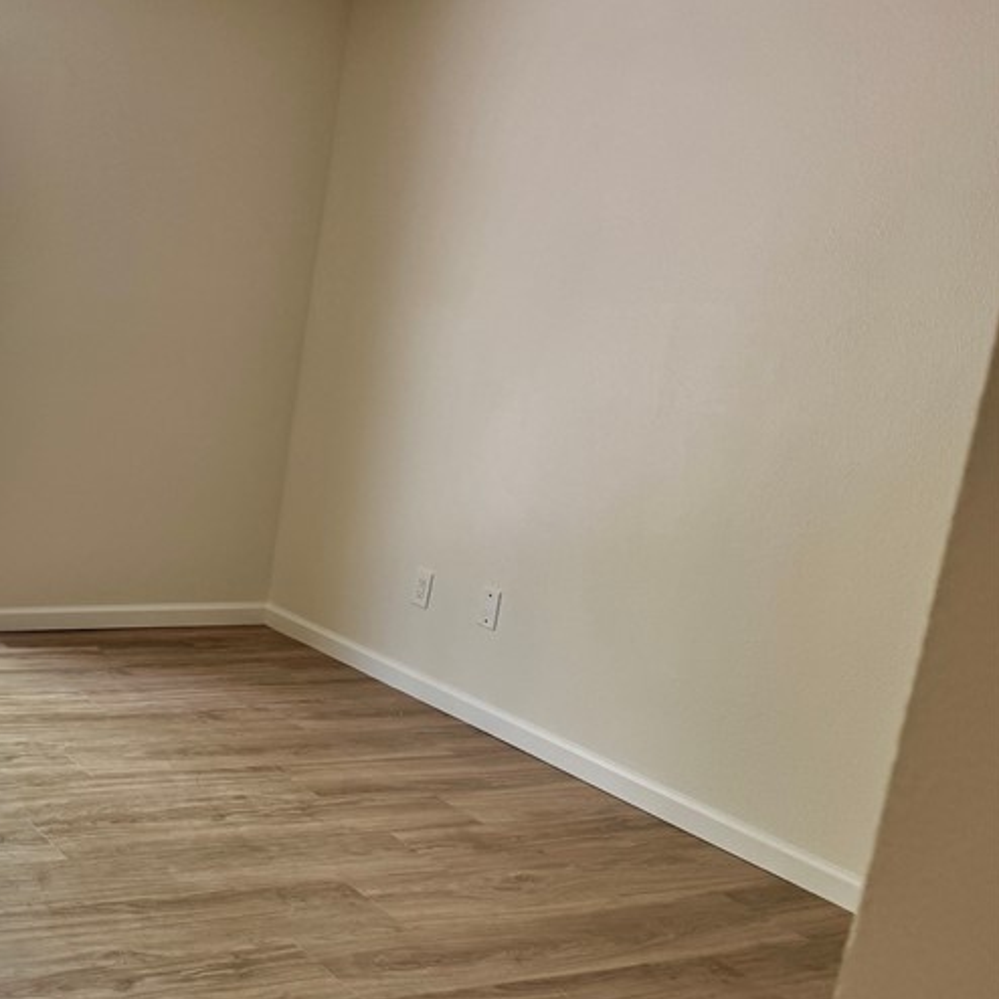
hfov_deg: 34.4
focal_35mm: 44
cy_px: 578
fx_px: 1437
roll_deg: -5.7
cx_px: -32
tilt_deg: -12.2
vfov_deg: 38.2
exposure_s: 1/120
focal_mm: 6.76
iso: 125
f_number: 1.78
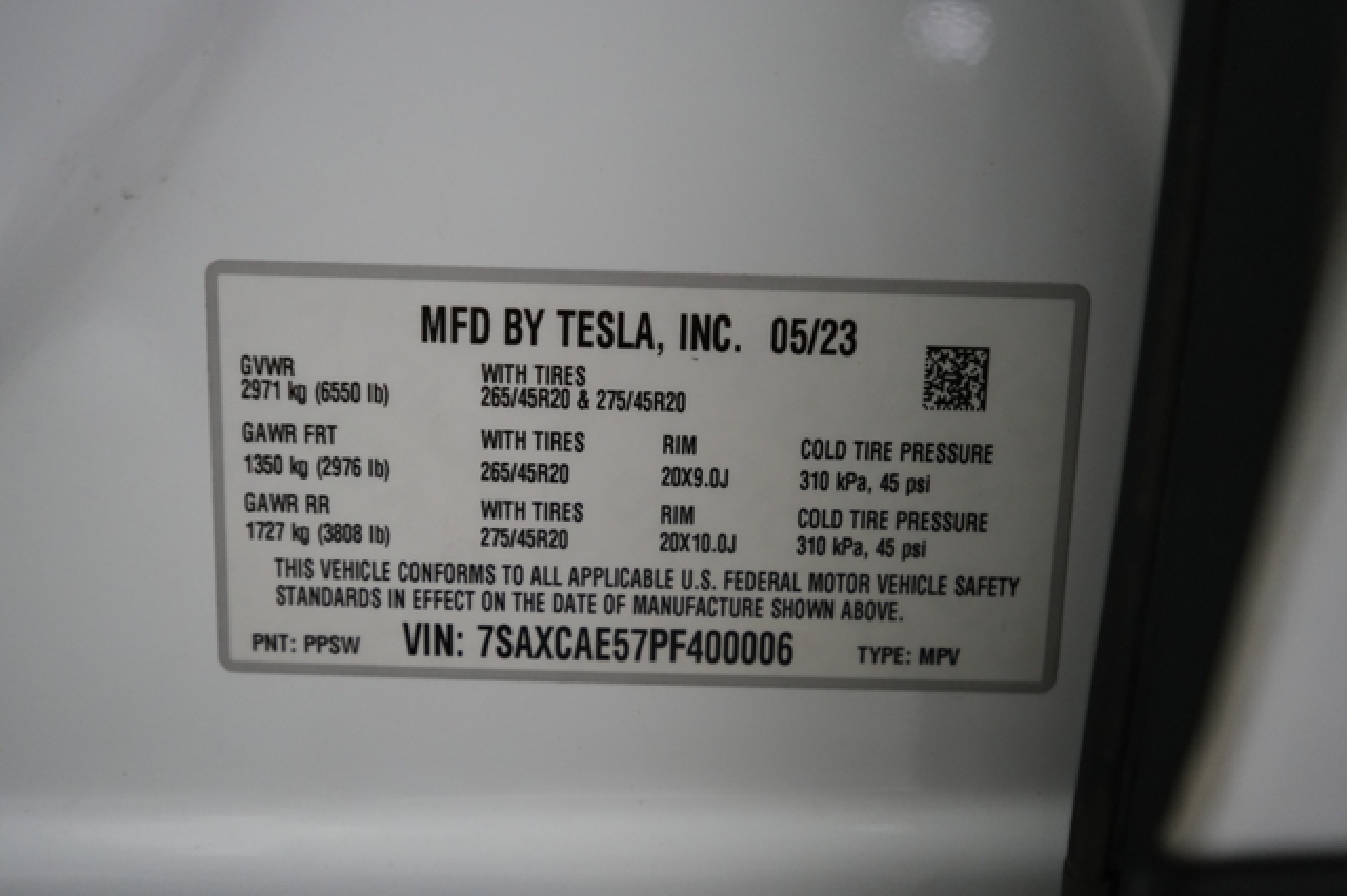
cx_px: 674
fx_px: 1047
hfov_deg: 65.5
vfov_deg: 46.4
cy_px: 448
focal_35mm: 28
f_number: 2.8
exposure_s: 1/160
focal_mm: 28
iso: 4000
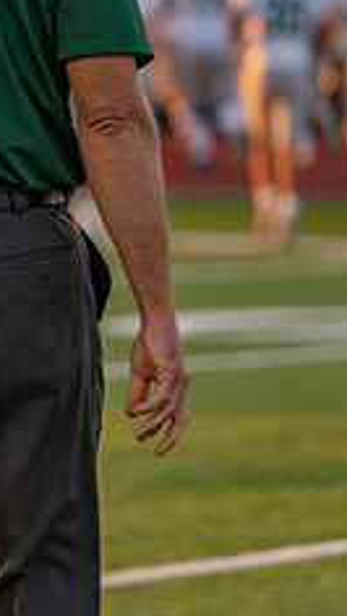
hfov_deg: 3.6
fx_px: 5505
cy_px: 121
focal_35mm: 337
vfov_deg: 6.4
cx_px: -258
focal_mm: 125
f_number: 2.8
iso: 100
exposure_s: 1/400
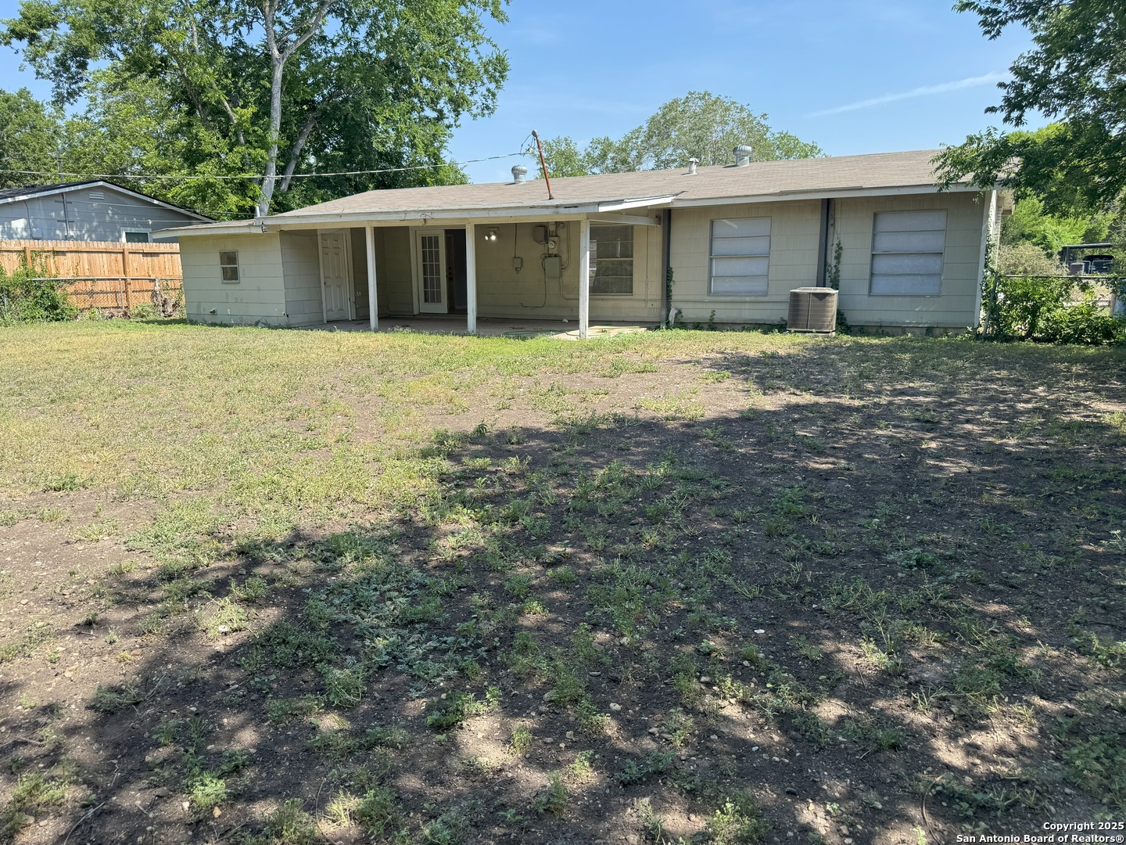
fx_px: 781
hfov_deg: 71.6
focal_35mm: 24
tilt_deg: -10.8
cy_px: 422
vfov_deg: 56.8
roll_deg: +1.4
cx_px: 563
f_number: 1.78
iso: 80
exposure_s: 1/1721
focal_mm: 6.76
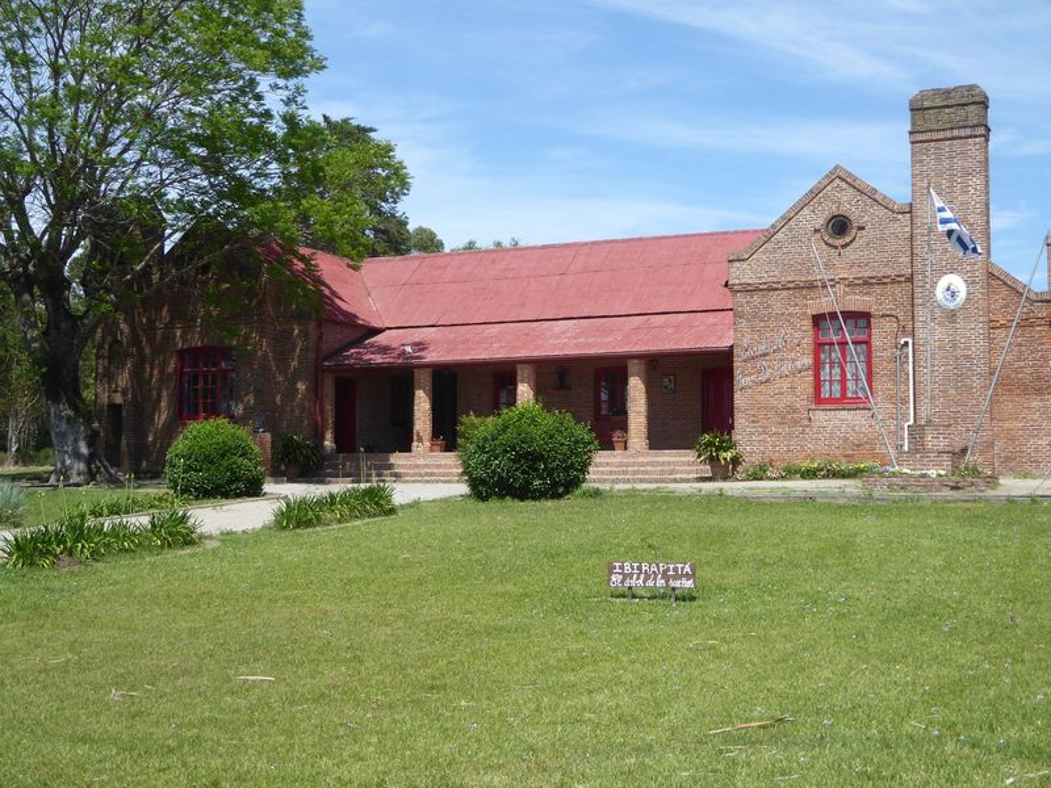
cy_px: 394
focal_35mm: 49
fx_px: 1488
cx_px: 526
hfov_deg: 38.9
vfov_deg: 29.7
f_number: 4
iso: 80
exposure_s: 1/500
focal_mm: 8.4
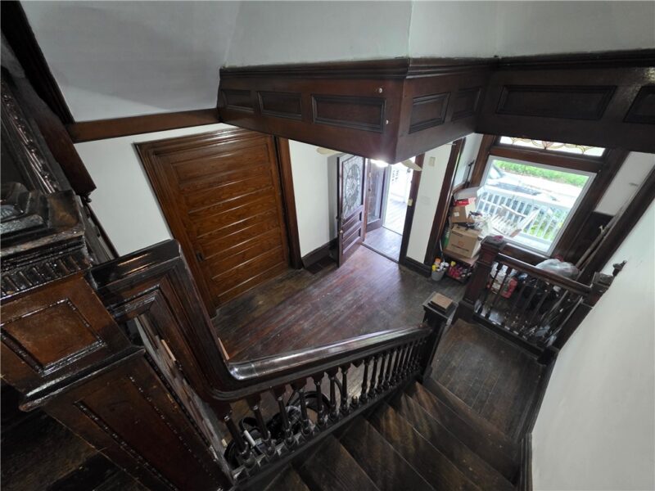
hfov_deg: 106.2
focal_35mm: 13
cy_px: 246
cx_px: 328
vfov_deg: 89.9
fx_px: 246
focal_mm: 2.2
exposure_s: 1/60
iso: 640
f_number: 1.9
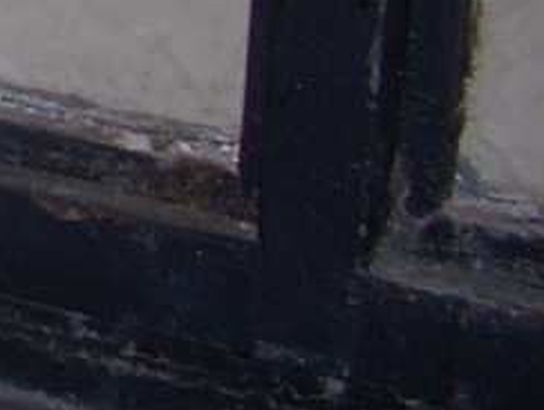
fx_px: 3982
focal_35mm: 253
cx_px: -1260
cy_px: -591
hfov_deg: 6.8
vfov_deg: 5.7
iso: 64
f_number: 2.8
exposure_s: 1/30
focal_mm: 6.2
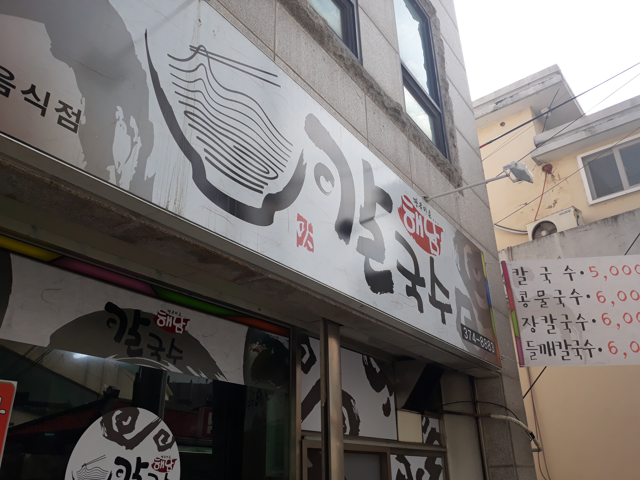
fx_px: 499
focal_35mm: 27
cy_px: 240
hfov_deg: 65.3
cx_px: 320
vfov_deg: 51.4
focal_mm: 3.71
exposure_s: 1/1038
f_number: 1.7
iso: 40
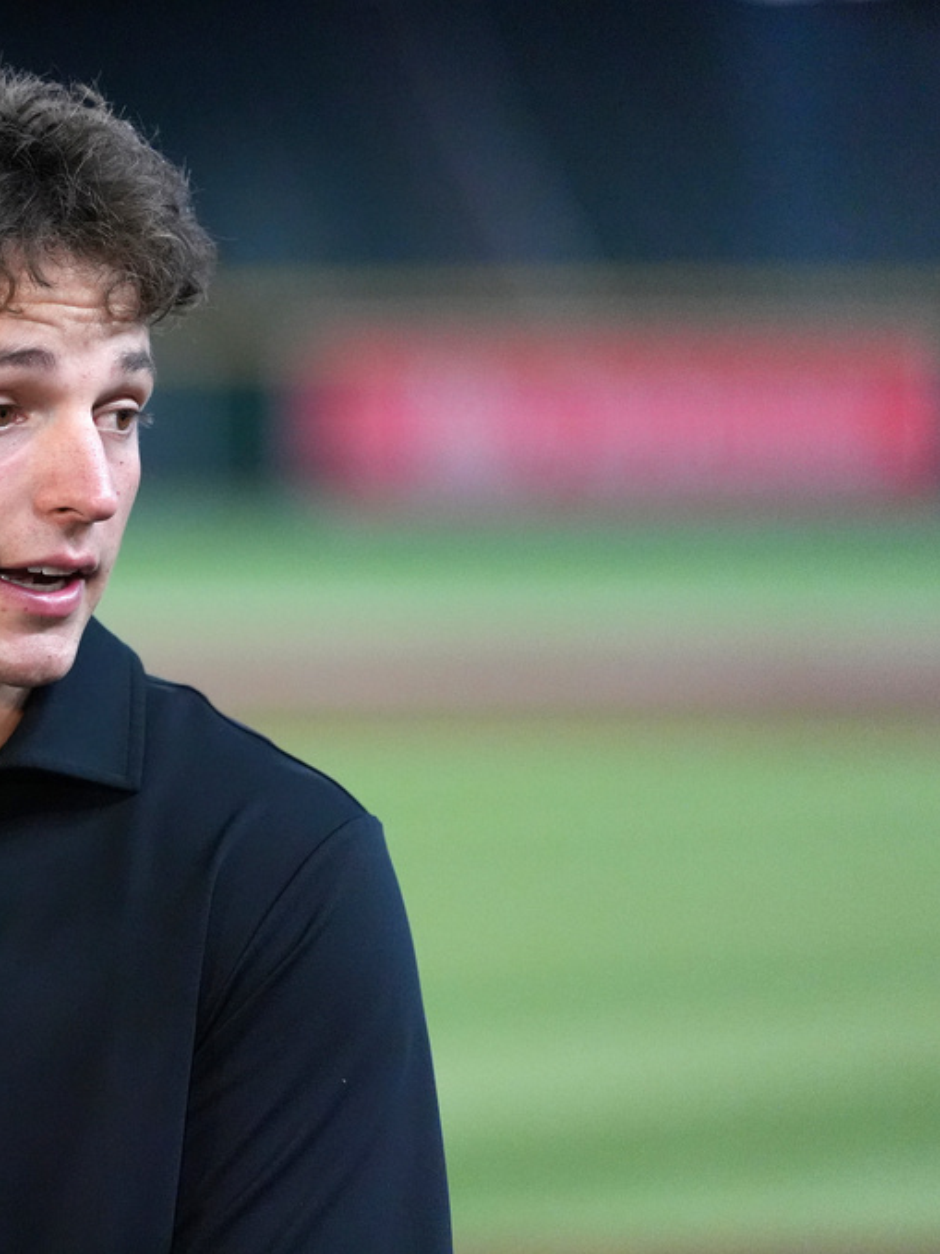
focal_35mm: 290
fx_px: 10503
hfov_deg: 5.1
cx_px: 24
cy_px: 628
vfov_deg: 6.8
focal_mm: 200
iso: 5000
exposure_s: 1/5000
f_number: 2.8
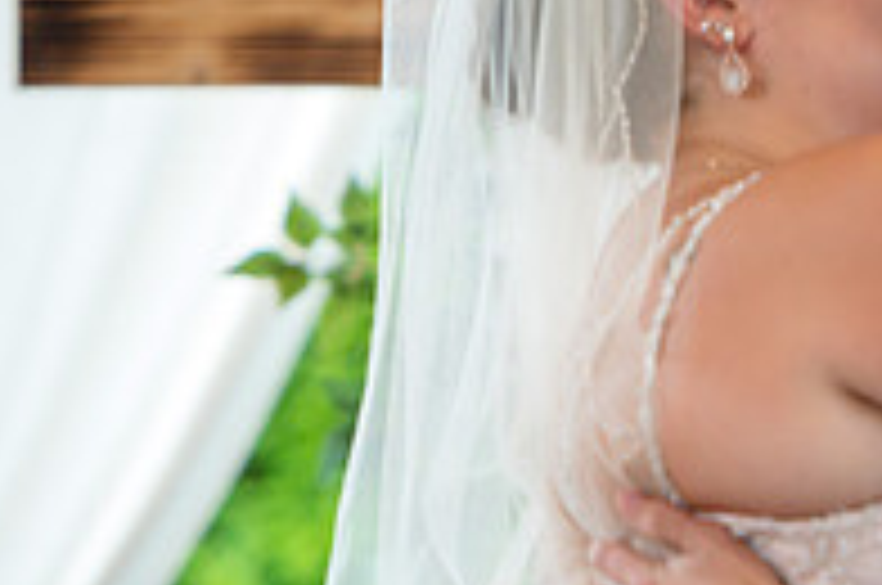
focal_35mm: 595
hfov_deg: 3.5
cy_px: 449
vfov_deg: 2.3
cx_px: 1108
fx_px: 14554
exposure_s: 1/60
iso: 1100
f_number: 2.8
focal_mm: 180
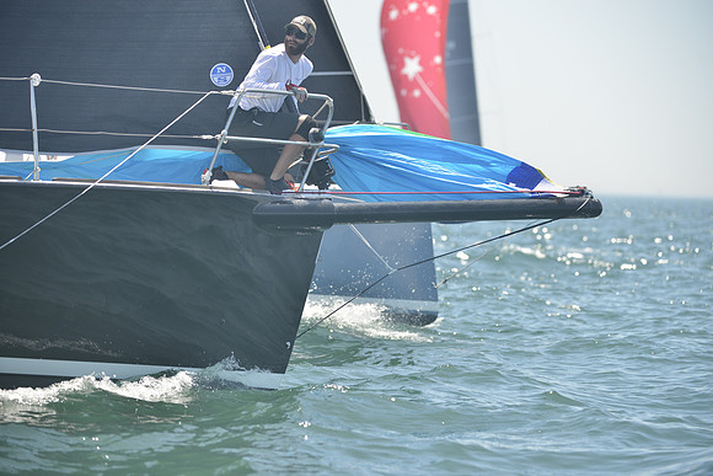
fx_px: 3962
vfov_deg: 6.9
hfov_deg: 10.3
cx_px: 356
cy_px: 238
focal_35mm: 200
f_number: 4.5
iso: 280
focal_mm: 200
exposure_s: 1/1000
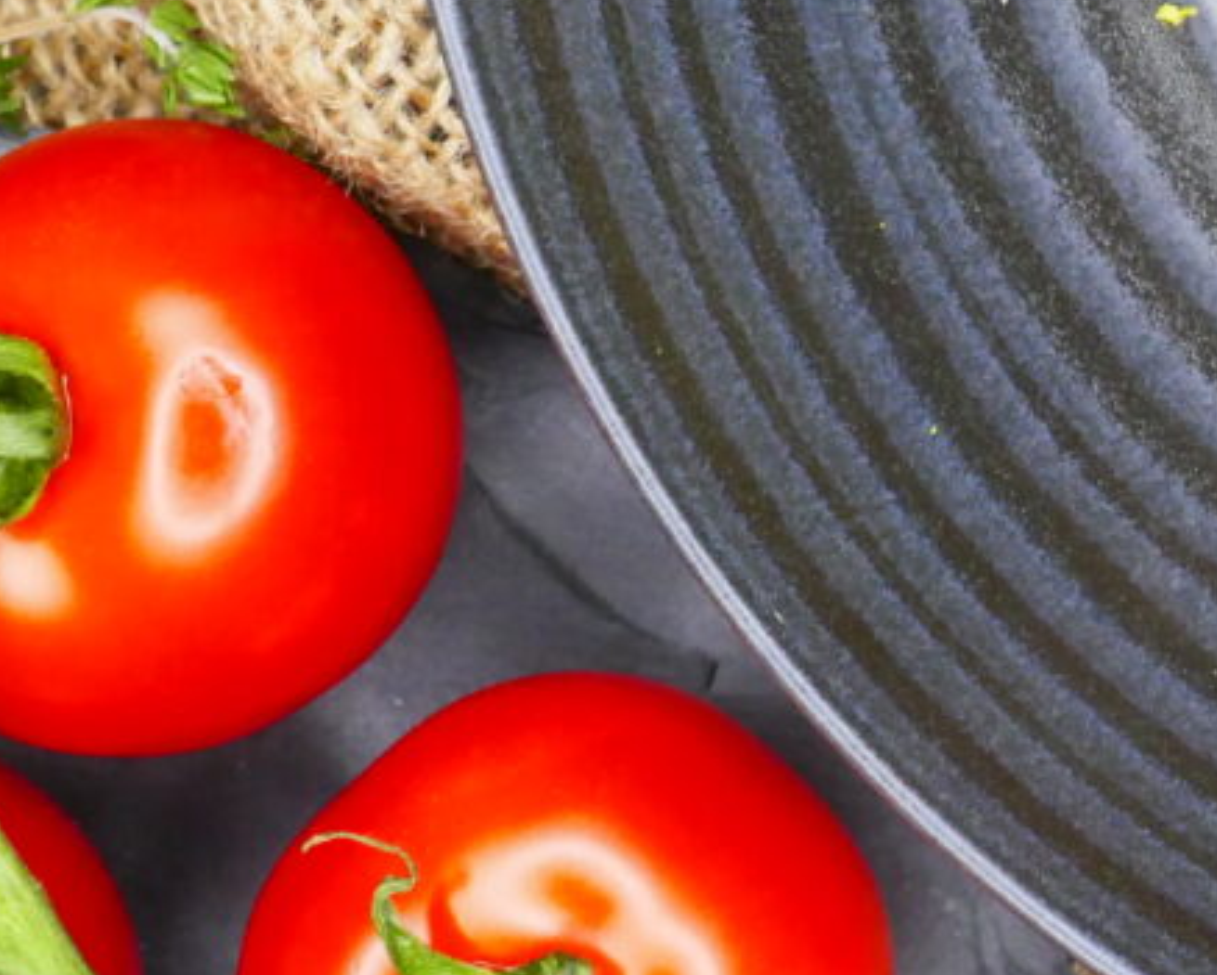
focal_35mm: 103
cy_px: 201
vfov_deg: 14.9
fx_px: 3712
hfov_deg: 17.9
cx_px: 1387
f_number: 8
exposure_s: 1/10
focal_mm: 14.5
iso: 1600
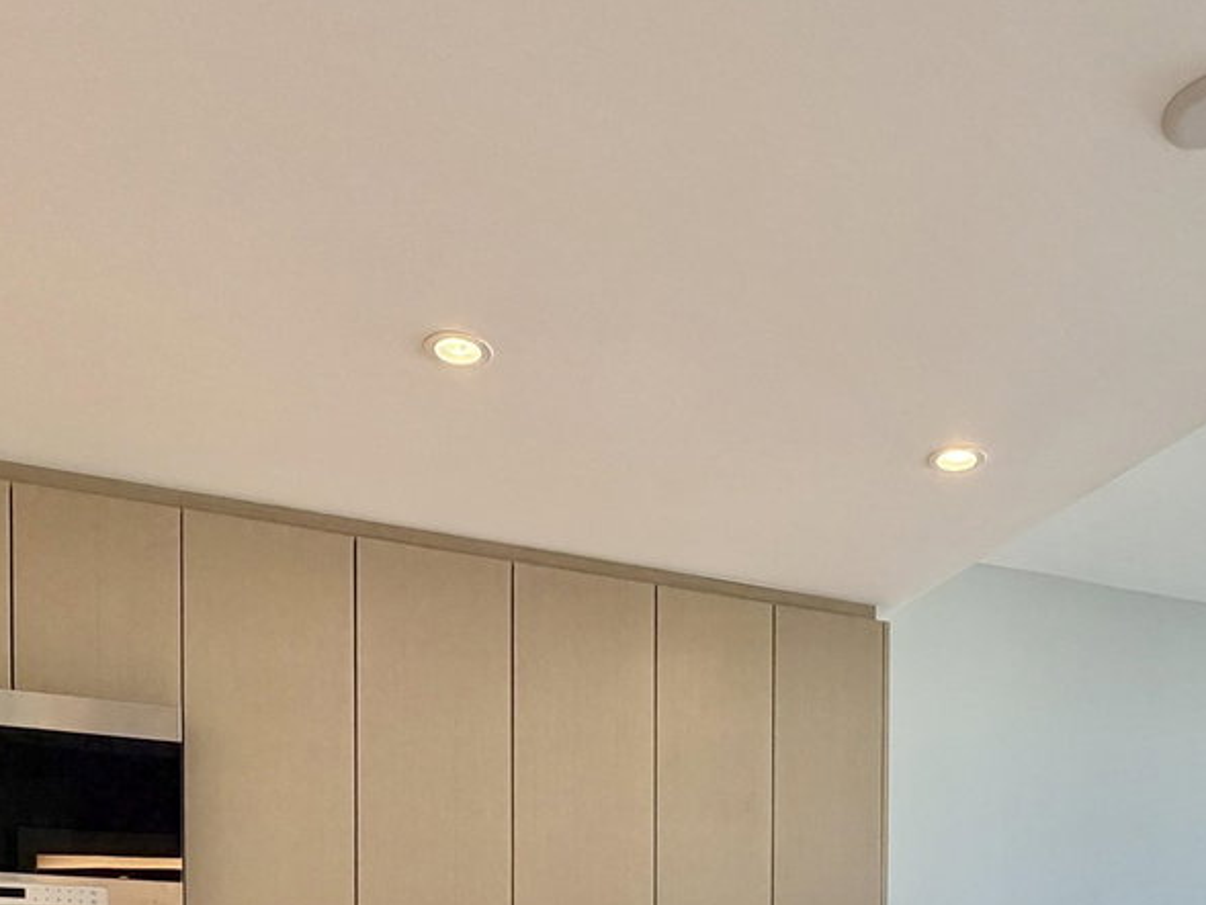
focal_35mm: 38
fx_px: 1324
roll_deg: +0.0
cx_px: 733
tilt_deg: -1.6
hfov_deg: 48.6
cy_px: 1093
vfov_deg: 31.5
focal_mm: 2.22
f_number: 2.2
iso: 250
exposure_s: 1/120
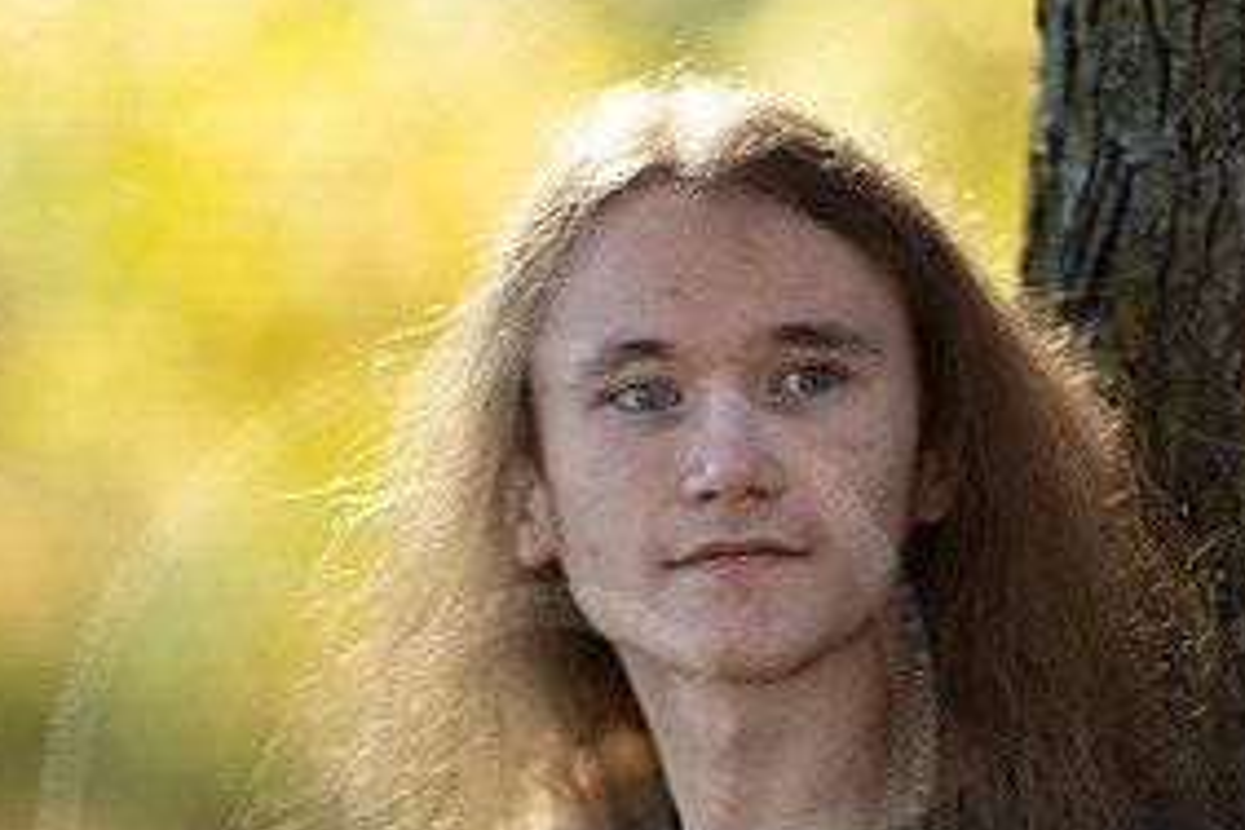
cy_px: 874
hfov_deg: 10.1
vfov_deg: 6.7
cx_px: 631
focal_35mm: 203
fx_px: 7020
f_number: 1.2
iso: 80
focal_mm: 85
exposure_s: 1/1250
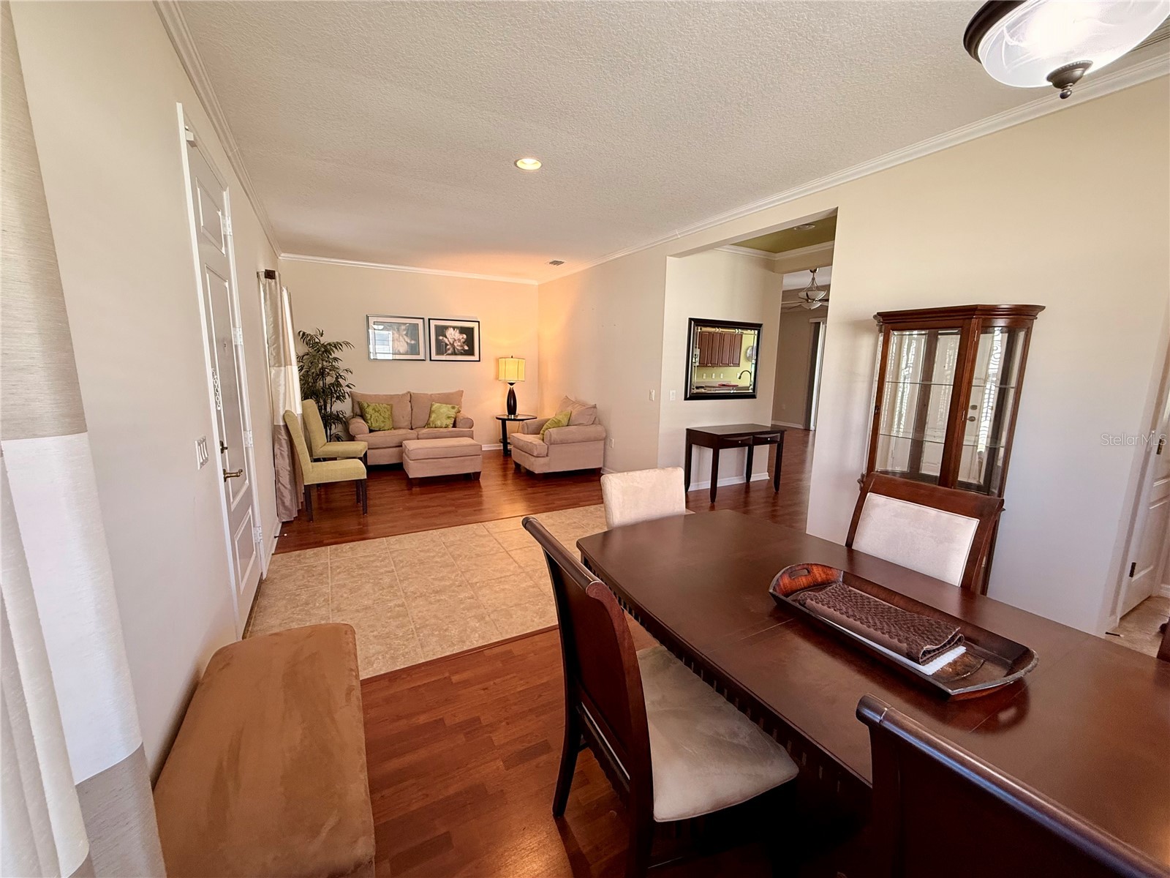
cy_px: 439
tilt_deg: -9.0
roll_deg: -1.1
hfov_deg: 102.1
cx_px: 585
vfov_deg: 85.7
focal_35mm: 14
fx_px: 473
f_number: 2.2
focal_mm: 2.22
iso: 200
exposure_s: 1/60
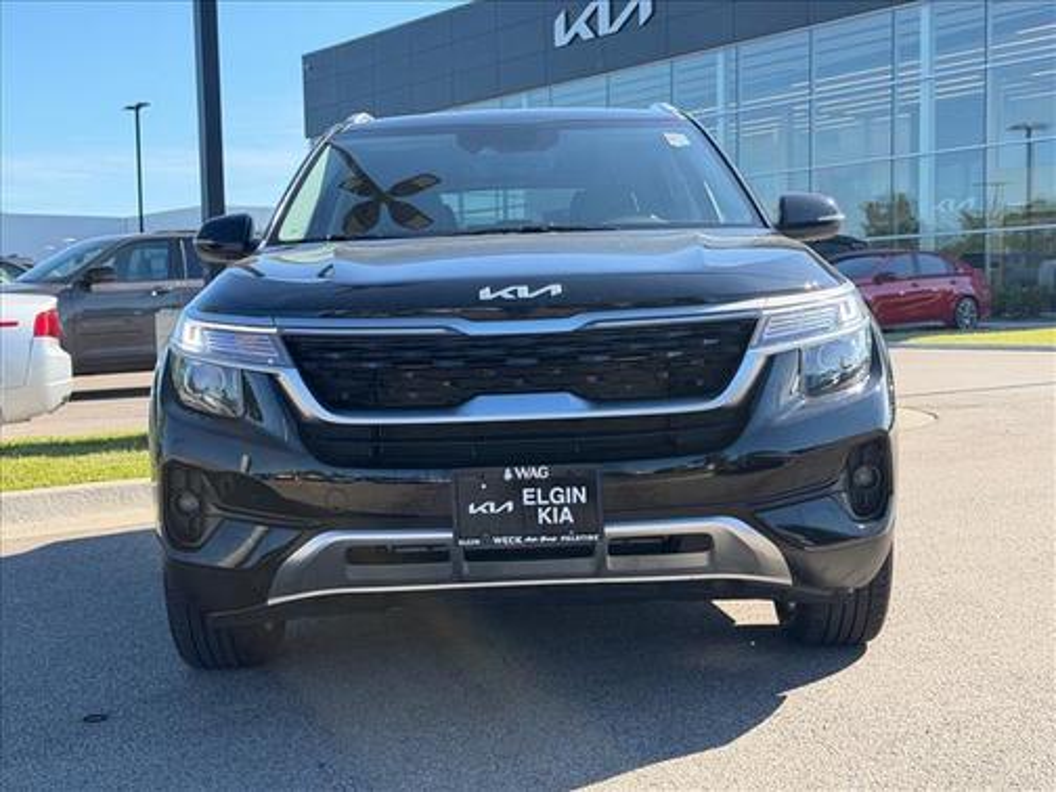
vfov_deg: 30.3
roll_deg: +1.8
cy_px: 396
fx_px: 1464
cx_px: 528
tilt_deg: -2.6
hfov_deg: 39.7
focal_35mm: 48
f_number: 1.78
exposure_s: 1/2146
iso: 100
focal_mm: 6.76
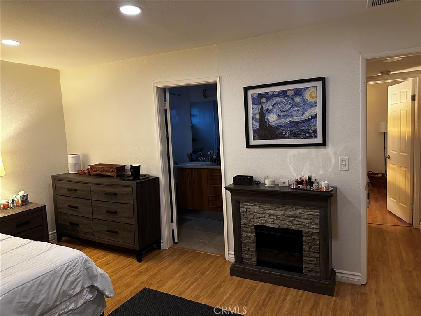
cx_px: 210
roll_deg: +1.9
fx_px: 292
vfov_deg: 56.8
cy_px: 158
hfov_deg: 71.6
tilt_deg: -4.4
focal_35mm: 24
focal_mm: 6.86
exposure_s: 1/60
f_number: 1.78
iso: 500
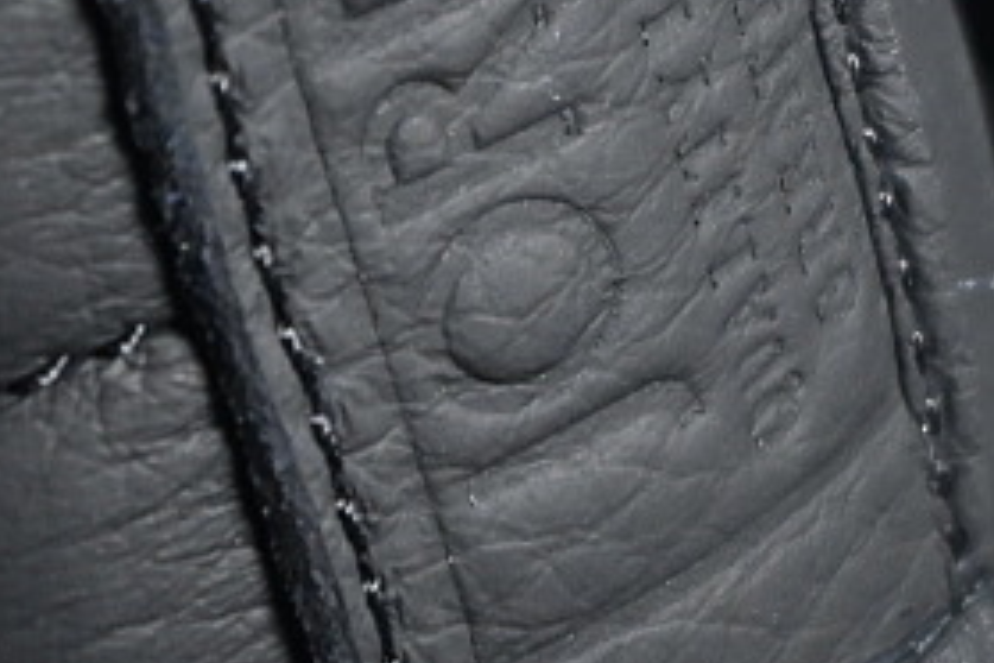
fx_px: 5936
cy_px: 127
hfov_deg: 9.6
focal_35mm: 215
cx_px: 438
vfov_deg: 6.4
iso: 2200
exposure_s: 1/125
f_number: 6.3
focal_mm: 50
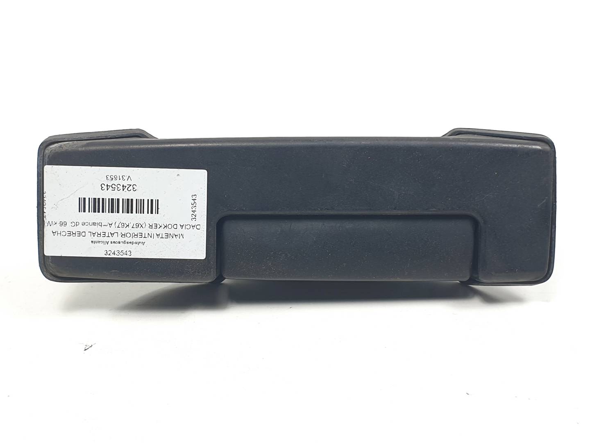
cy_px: 222
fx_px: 443
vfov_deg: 53.1
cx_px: 295
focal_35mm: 26
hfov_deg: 67.3
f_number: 2.4
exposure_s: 1/164
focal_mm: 4.3
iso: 50
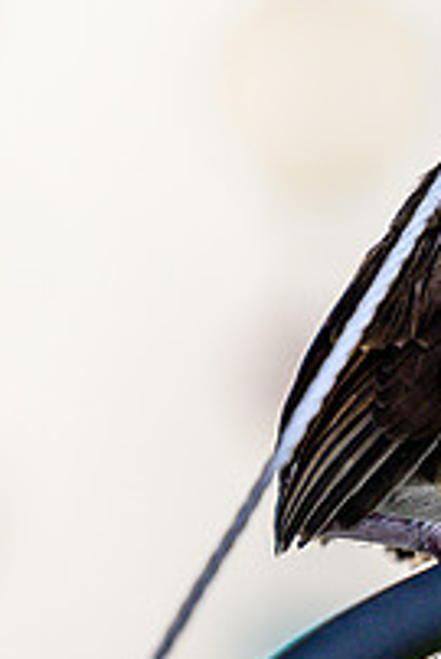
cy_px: 227
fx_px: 6145
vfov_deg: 6.1
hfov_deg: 4.1
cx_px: 626
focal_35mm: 335
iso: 100
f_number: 4
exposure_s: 1/3200
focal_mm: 70
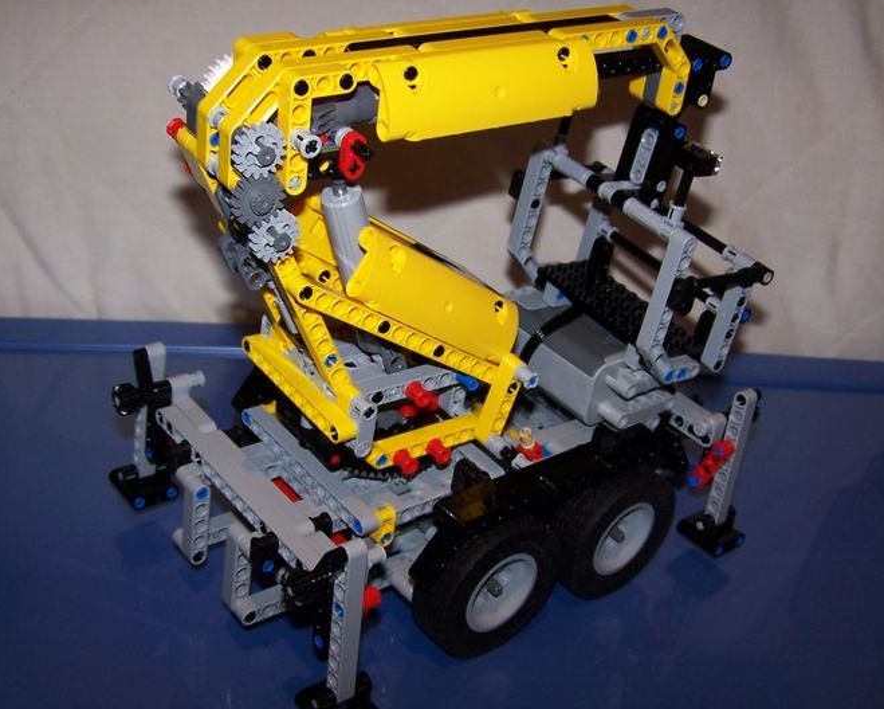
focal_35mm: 45
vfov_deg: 33.5
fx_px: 1178
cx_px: 424
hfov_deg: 41.1
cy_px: 360
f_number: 2.8
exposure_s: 1/60
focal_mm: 6.3
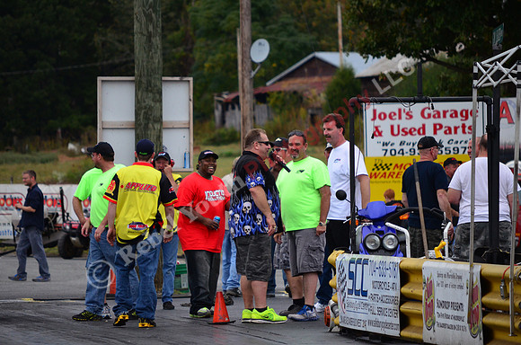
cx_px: 260
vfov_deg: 4.6
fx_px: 4332
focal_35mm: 300
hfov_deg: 6.9
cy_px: 172
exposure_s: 1/2000
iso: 1000
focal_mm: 200
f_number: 5.6
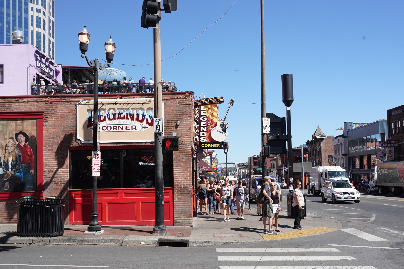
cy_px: 134
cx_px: 202
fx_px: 359
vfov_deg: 41.1
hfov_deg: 58.7
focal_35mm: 32
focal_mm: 32
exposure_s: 1/100
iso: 400
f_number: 13
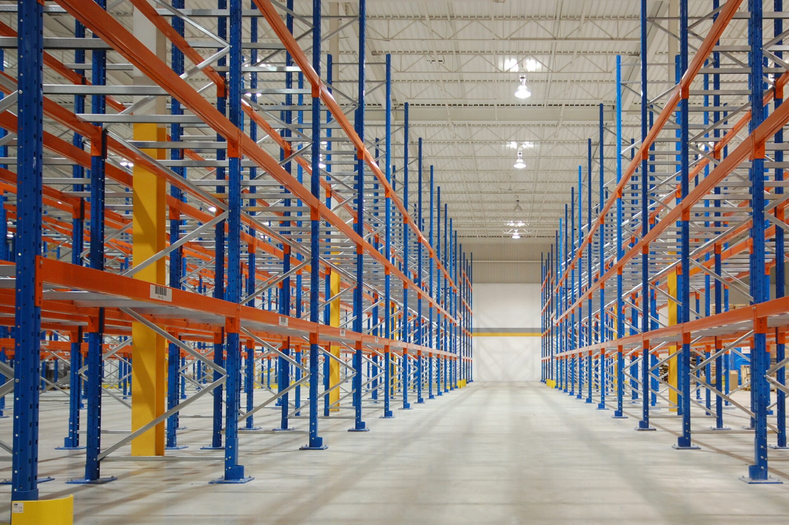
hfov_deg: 47.8
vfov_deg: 33.1
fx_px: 876
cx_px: 513
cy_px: 339
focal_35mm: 40
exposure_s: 1/20
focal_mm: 20
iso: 800
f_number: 5.6
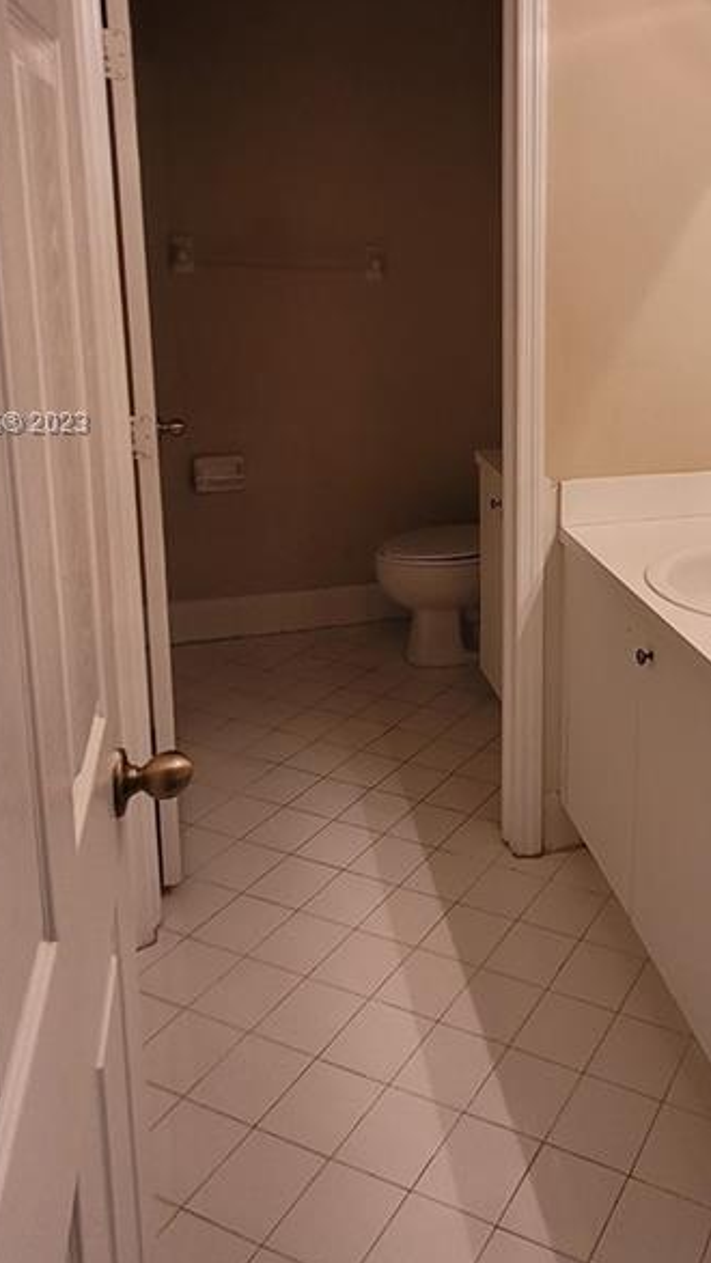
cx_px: 664
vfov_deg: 64.4
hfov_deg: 37.1
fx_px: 971
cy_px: 425
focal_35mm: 29
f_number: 2.2
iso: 100
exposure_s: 1/60
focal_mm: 1.74
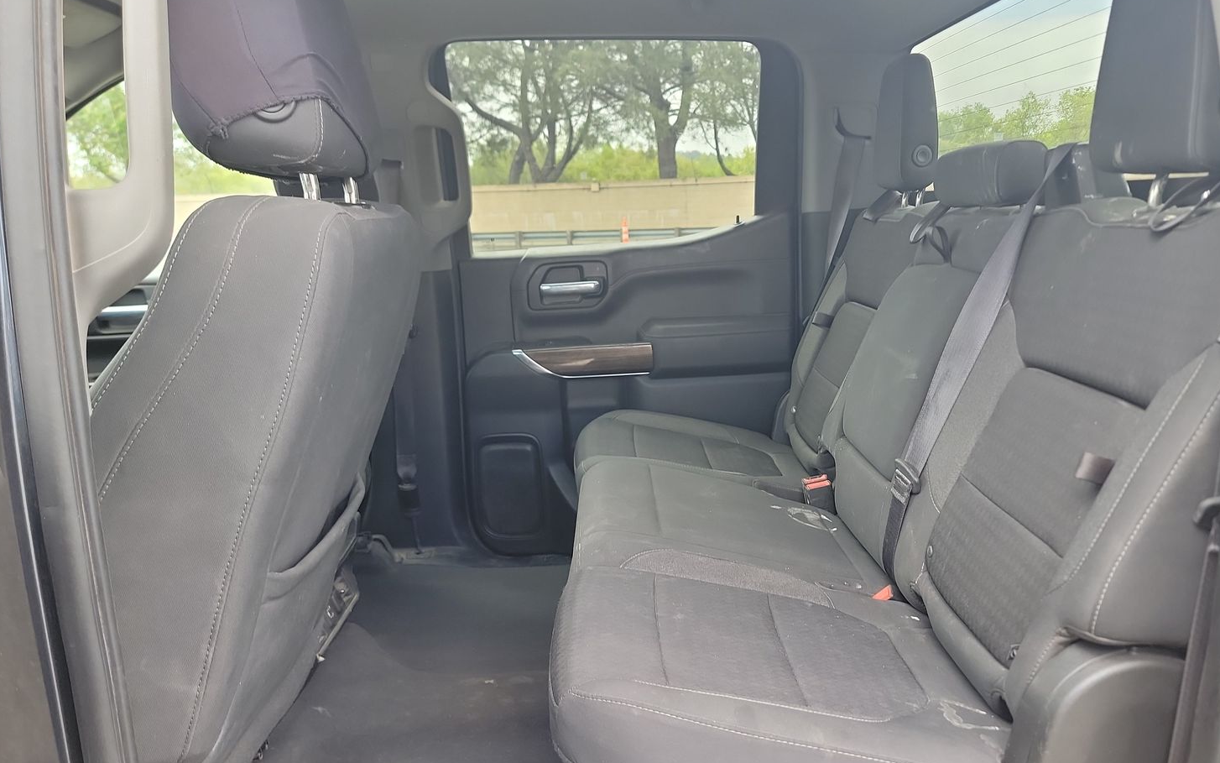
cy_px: 465
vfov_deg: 44.3
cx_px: 666
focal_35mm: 28
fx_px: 931
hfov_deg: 66.3
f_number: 1.8
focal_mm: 6.7
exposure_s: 1/59
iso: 88
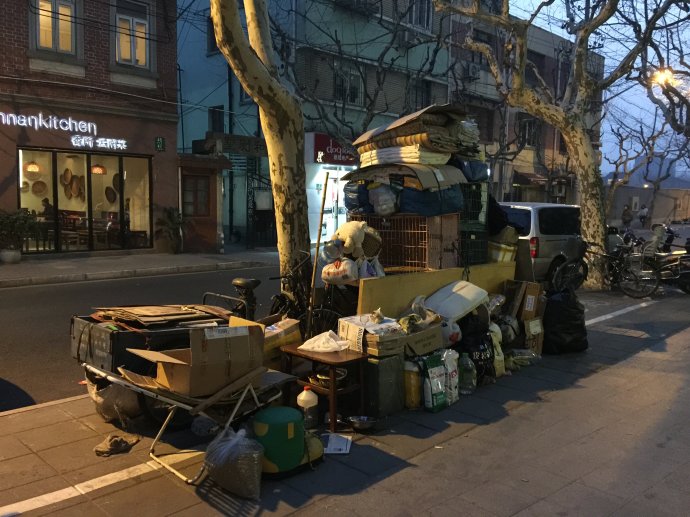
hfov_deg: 61.7
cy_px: 258
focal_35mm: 29
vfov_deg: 48.2
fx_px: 578
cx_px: 345
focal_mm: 4.15
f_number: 2.2
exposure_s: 1/8
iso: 250
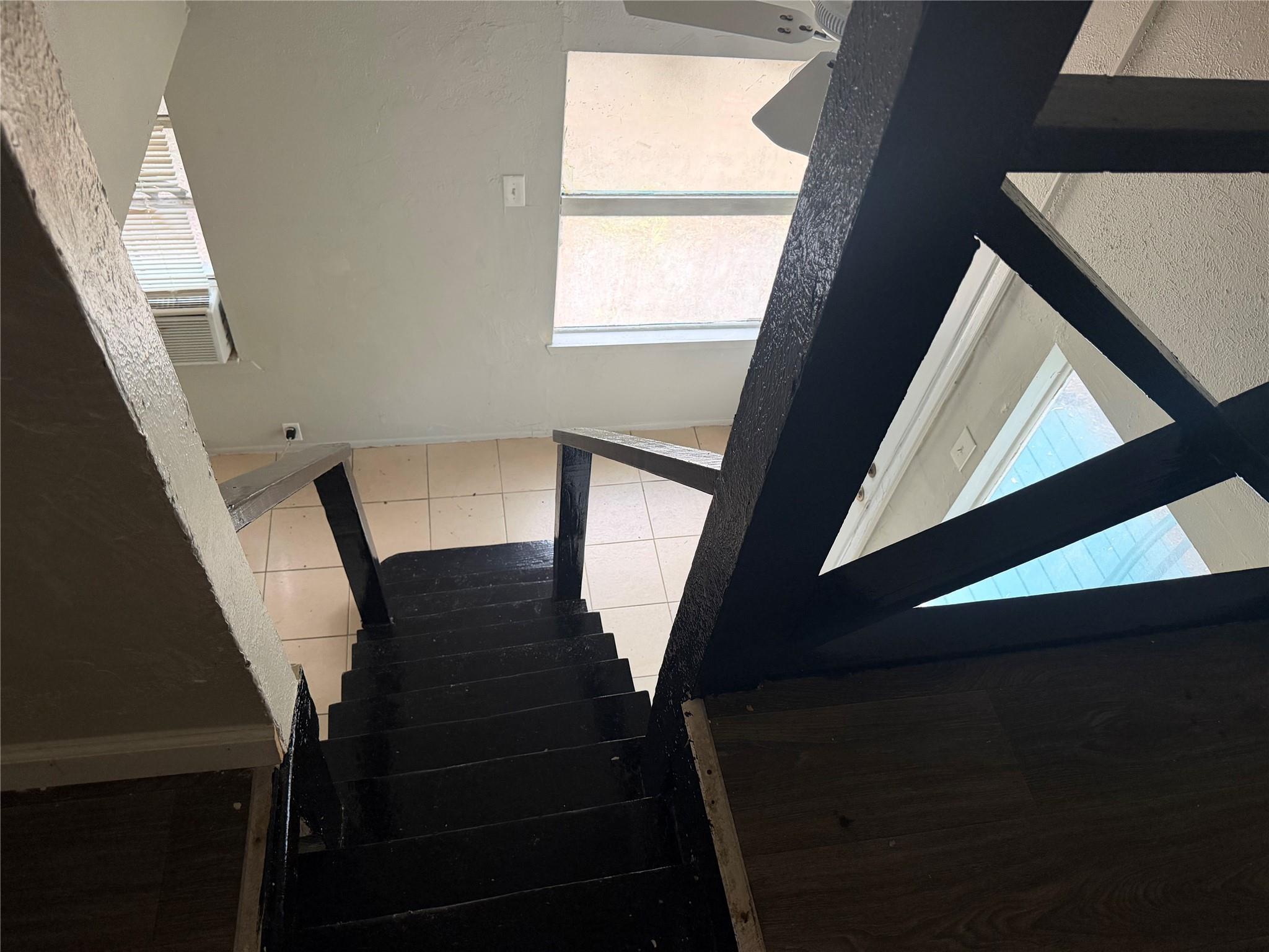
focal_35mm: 24
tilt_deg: -49.7
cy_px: 476
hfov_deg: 71.6
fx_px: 880
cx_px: 634
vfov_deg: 56.8
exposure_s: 1/60
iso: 400
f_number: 1.78
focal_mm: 6.76
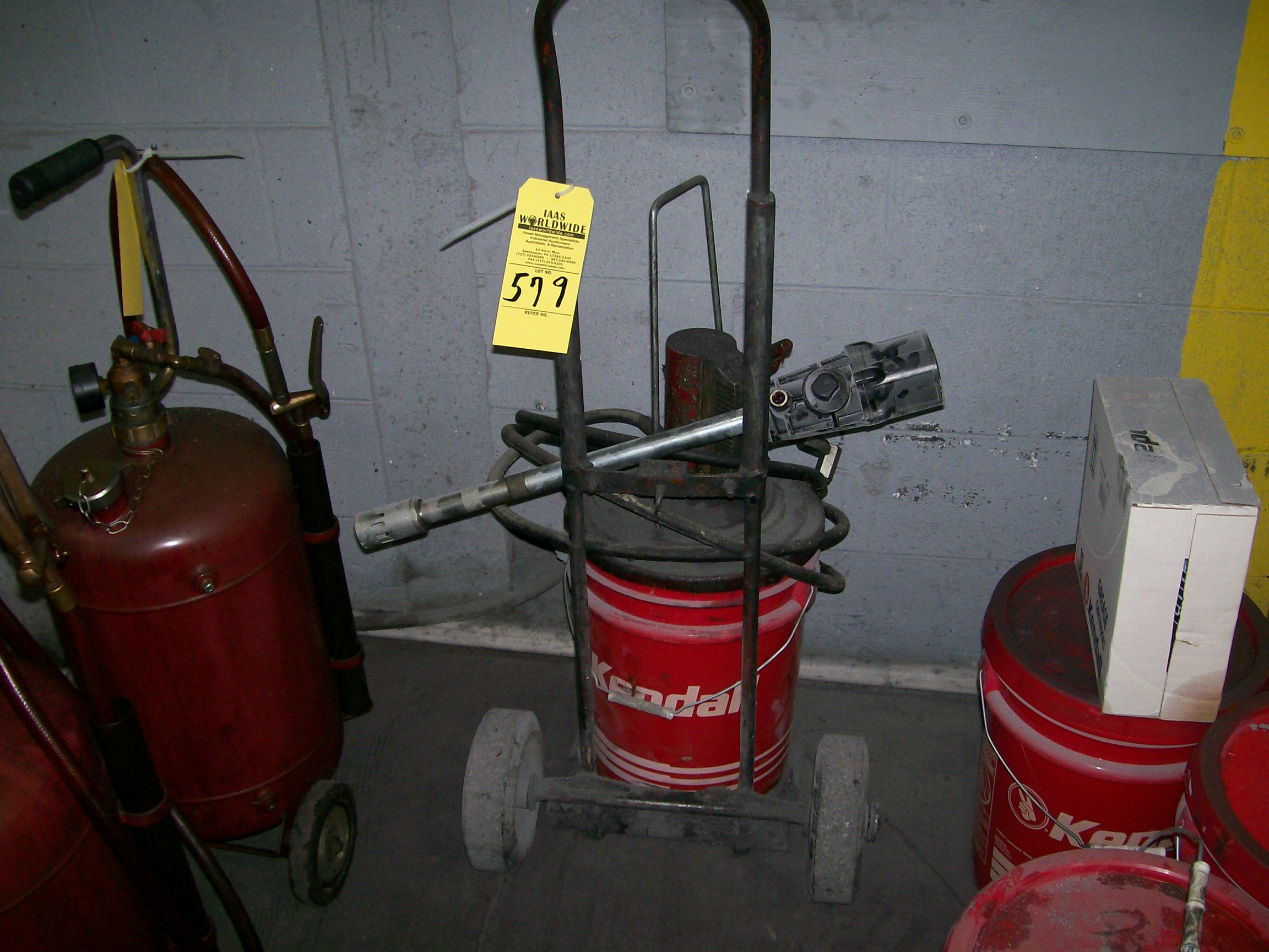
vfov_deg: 39.7
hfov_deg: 51.4
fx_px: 1320
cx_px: 634
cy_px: 476
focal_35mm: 36
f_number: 2.7
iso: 140
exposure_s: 1/64
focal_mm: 6
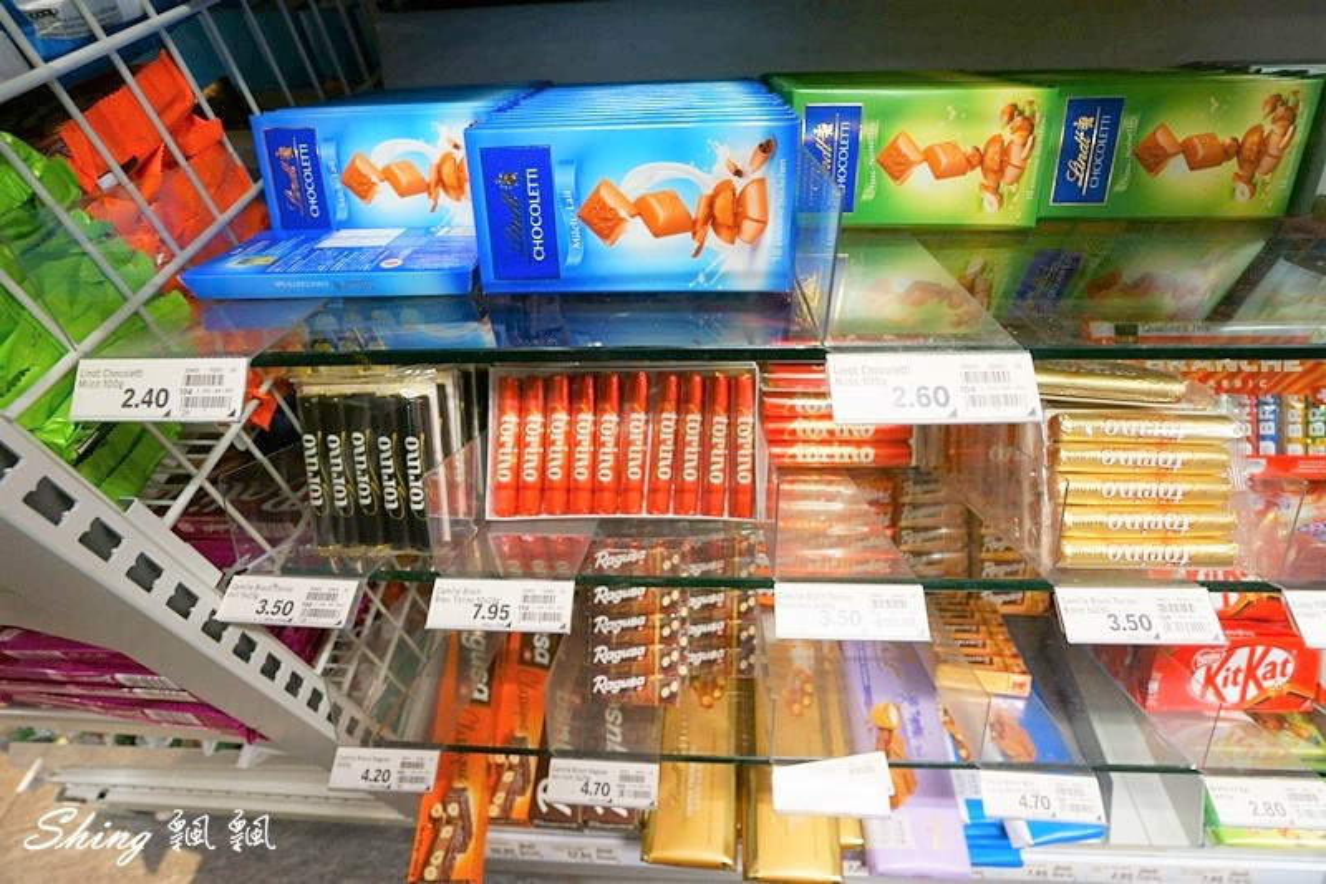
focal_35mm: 16
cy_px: 442
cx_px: 663
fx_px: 589
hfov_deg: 96.7
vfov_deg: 73.7
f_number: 5.6
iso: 1000
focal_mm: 16
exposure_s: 1/60
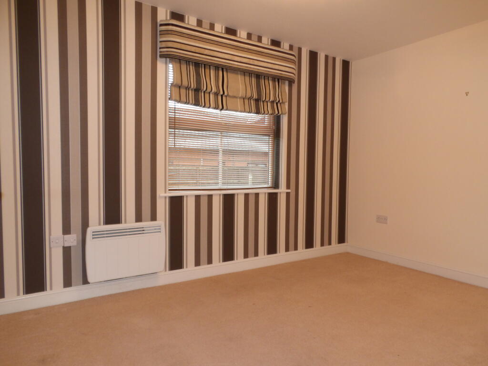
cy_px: 183
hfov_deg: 71.6
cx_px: 244
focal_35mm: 24
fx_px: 338
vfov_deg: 56.8
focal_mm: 4.3
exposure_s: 1/15
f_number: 4.1
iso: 200
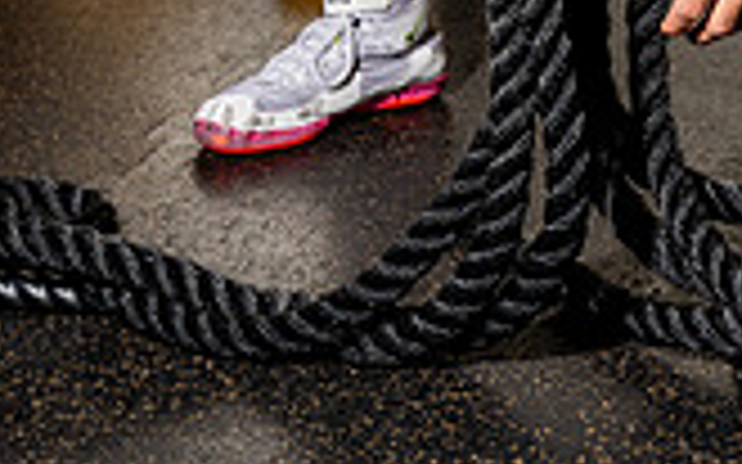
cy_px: -469
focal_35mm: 125
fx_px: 2527
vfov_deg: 9.7
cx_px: 490
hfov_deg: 16.7
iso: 100
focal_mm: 45
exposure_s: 1/200
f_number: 8
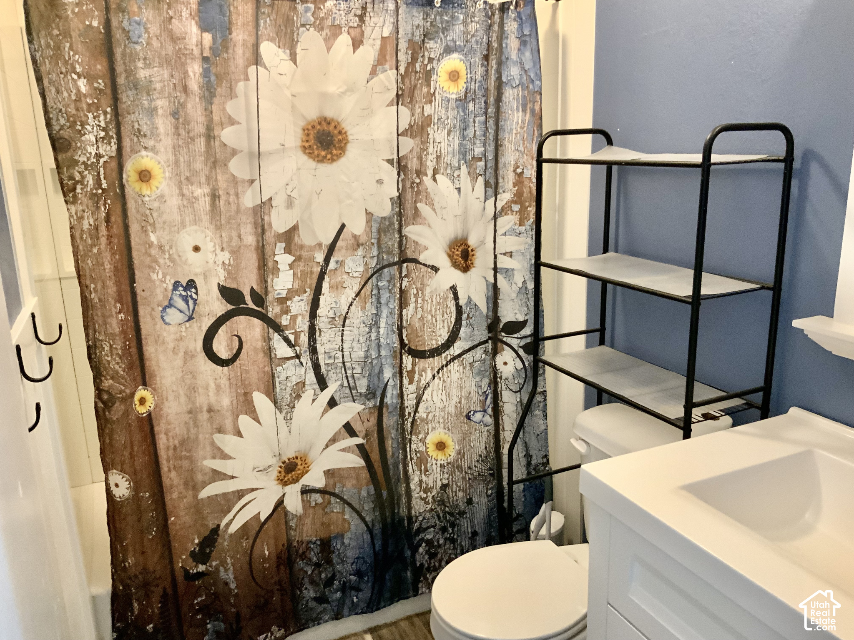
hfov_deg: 61.7
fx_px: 715
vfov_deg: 48.2
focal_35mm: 29
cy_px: 320
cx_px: 427
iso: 200
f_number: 1.8
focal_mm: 3
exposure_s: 1/40
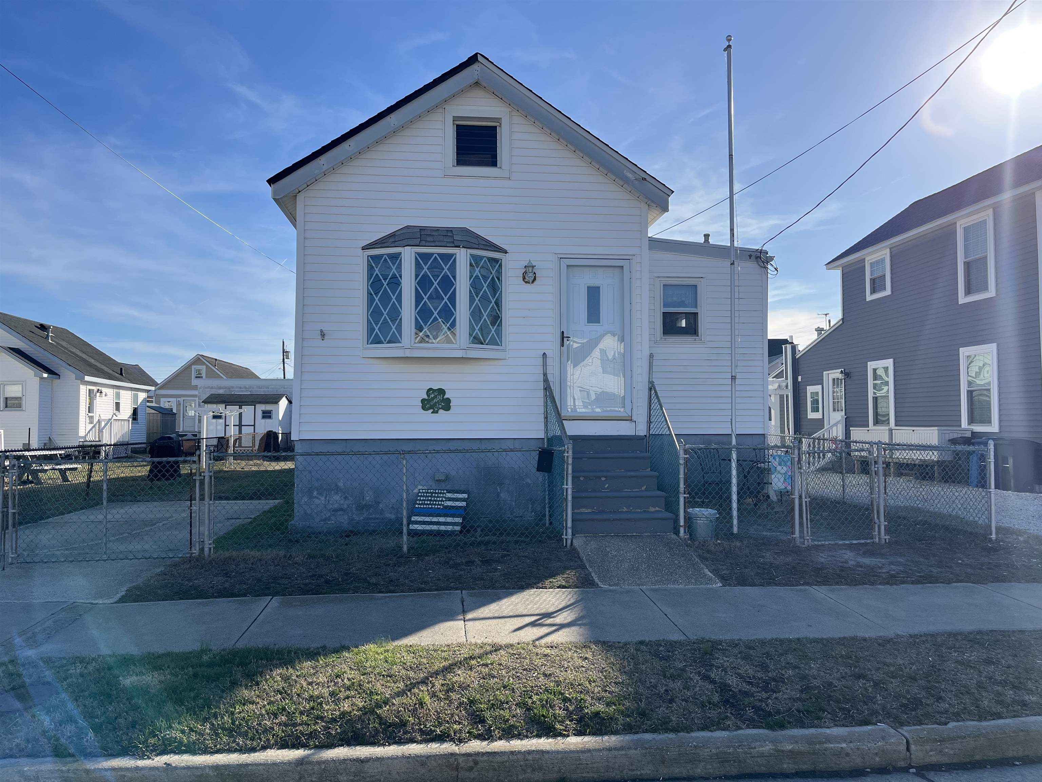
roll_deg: +0.0
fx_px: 783
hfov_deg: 67.3
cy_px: 391
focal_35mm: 26
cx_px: 521
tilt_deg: +2.1
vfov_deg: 53.1
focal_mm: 5.1
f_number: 1.6
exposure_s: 1/3876
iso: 50
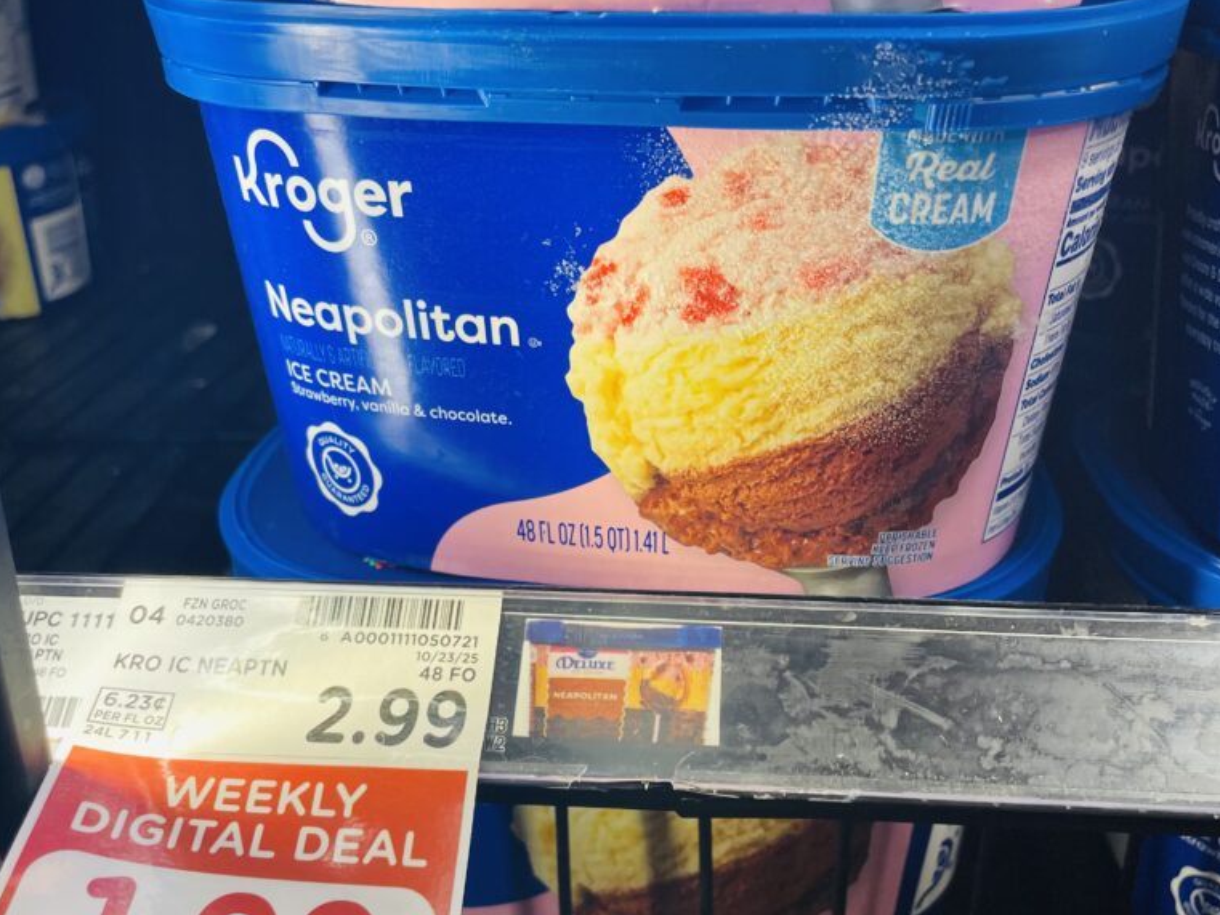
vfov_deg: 40.7
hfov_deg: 52.6
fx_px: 1234
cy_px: 481
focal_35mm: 35
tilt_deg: -21.3
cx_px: 611
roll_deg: +1.7
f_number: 1.6
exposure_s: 1/120
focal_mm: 4.2
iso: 100
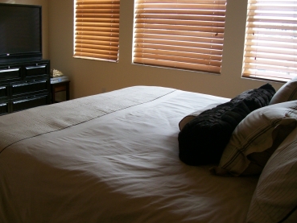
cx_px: 137
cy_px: 109
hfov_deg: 47.8
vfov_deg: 36.8
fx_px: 335
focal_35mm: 39
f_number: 2.7
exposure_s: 1/64
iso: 98
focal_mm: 6
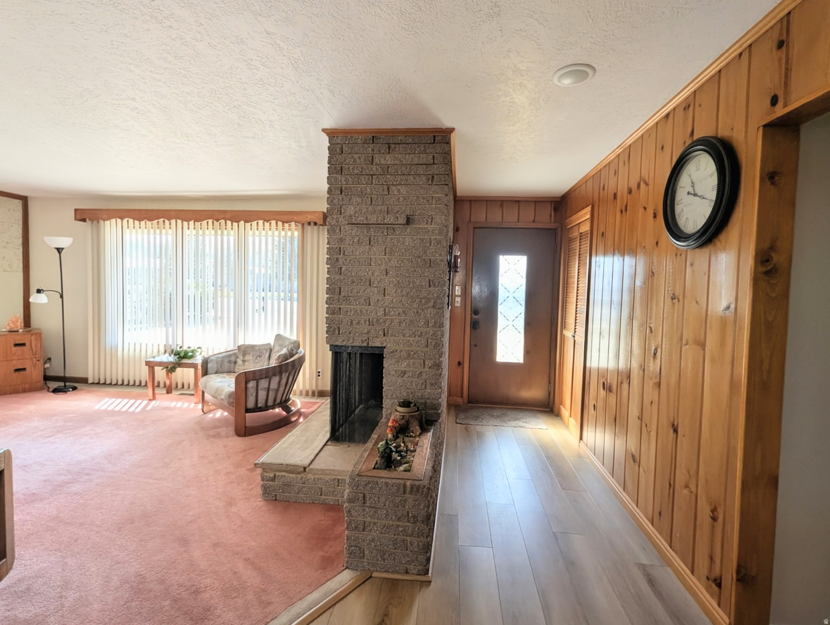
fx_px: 312
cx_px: 415
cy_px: 312
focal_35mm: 13
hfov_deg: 106.1
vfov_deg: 90.1
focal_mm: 1.95
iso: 40
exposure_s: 1/217
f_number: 2.2
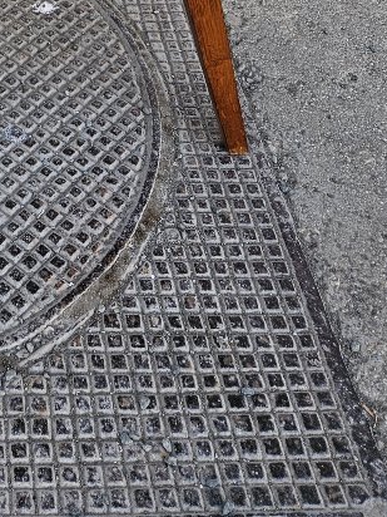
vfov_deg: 23.8
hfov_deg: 20.9
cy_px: -231
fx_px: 999
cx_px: -38
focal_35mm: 67
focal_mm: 5.4
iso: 50
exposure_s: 1/359
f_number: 1.8
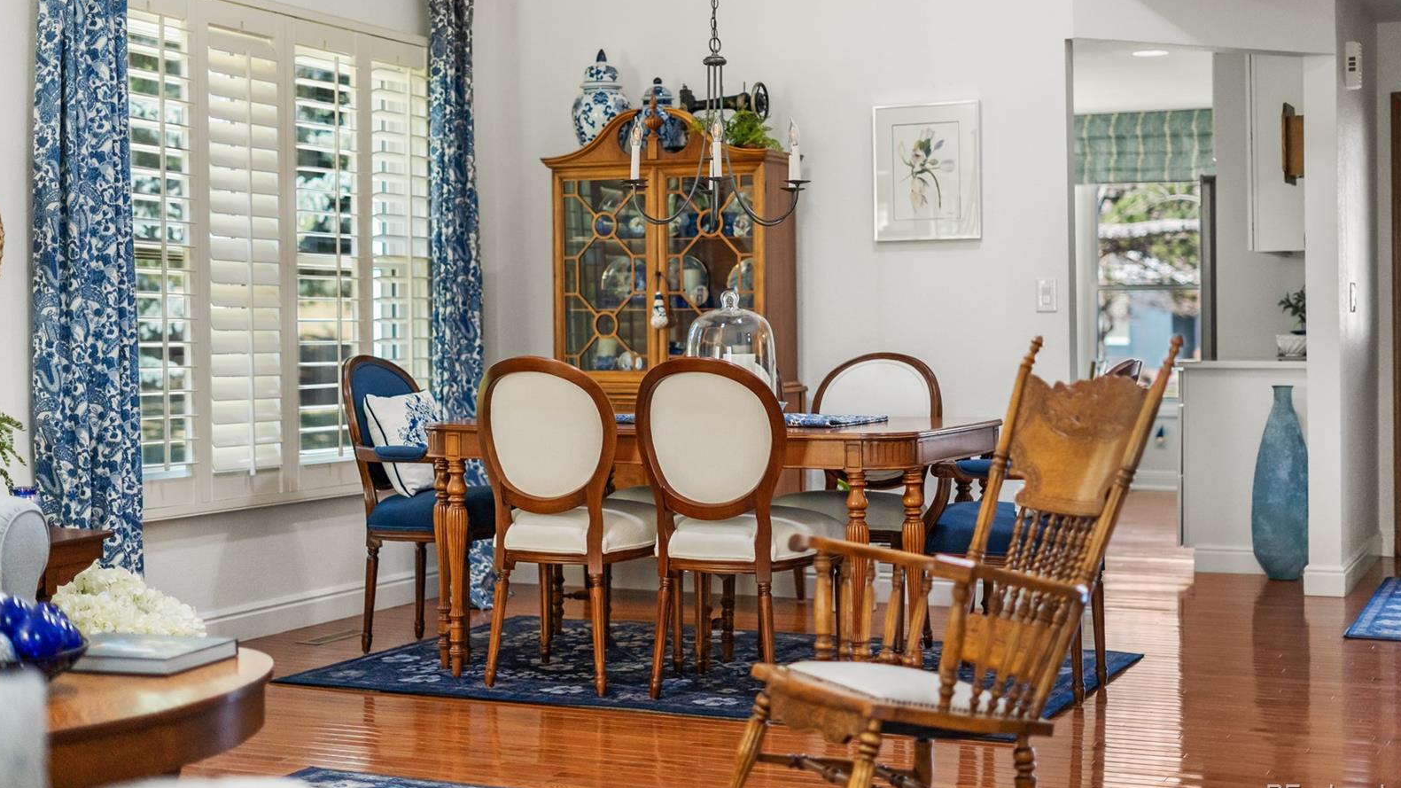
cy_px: 340
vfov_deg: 22.6
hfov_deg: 39.2
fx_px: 1969
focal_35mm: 53
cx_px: 701
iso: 1600
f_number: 1.8
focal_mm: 50
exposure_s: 1/1250
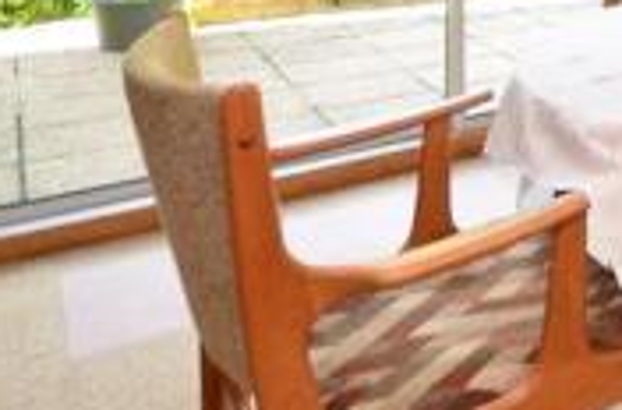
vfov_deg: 20.4
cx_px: 912
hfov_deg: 26.7
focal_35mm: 56
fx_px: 964
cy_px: -212
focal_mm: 10
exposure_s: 1/20
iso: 100
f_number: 4
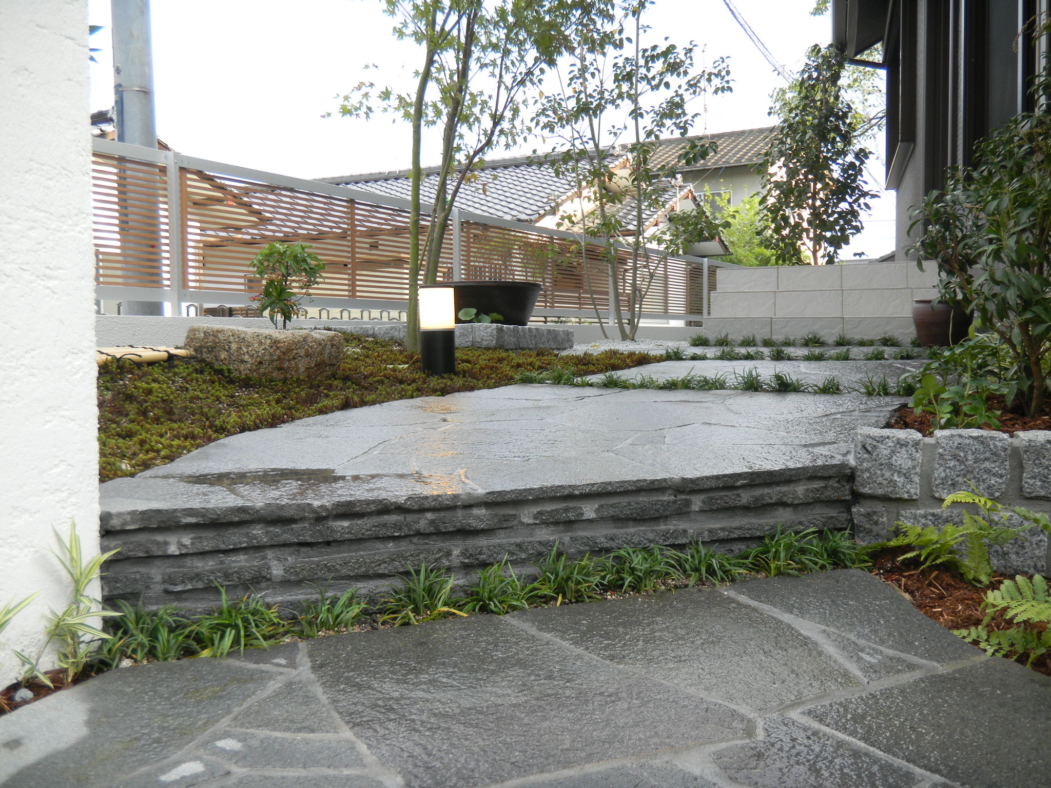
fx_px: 1002
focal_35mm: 33
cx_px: 526
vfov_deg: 42.9
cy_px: 394
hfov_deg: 55.4
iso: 88
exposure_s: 1/56.6
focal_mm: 6
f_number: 3.9
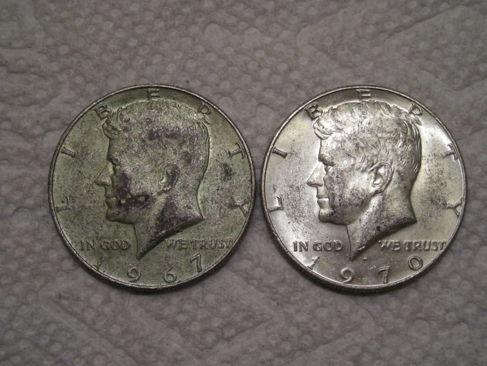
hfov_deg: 25.7
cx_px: 244
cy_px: 183
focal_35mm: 76
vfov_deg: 19.4
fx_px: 1069
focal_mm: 12.3
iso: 192
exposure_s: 1/56.6
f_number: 3.9
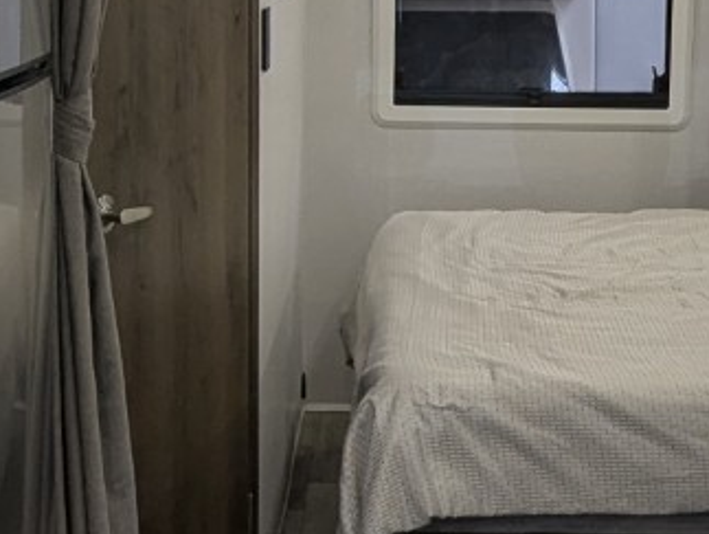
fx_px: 1415
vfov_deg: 21.0
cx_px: 425
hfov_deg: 28.1
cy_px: 70
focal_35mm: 69
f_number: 2.2
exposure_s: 1/77.8
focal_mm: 2.35
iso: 93
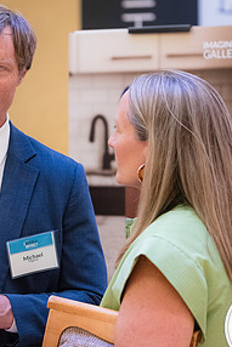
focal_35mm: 142
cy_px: 173
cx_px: -5
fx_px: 1371
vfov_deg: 14.4
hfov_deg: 9.6
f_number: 2.8
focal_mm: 70
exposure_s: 1/100
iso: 6400
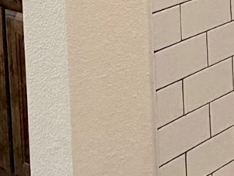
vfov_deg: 14.6
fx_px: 602
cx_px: 282
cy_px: -142
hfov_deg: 20.5
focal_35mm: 89
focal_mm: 2.22
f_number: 2.2
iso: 250
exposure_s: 1/120
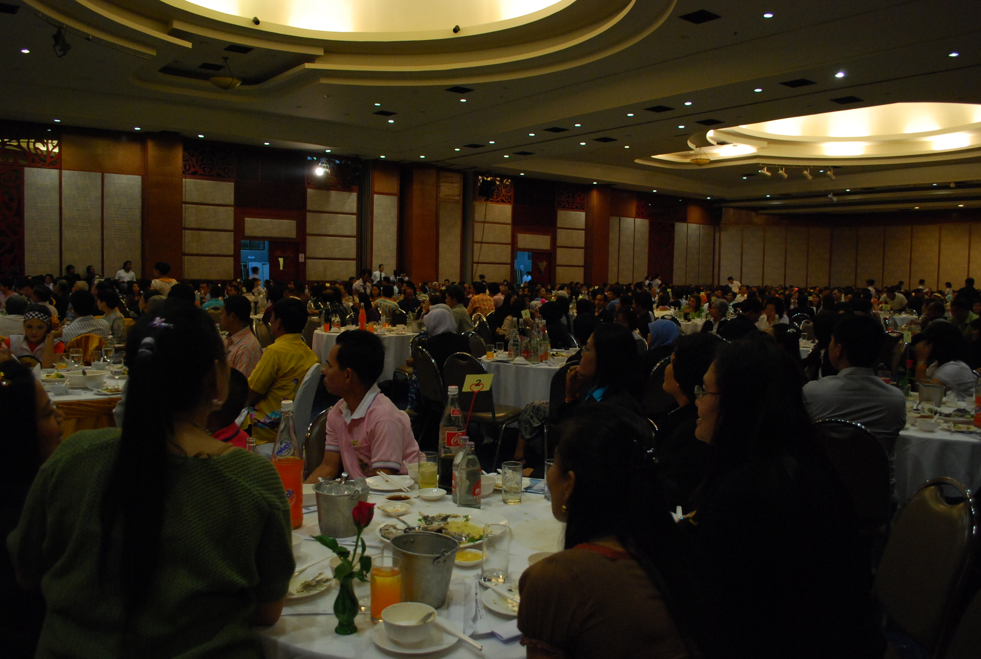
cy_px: 330
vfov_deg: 48.1
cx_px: 490
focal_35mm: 27
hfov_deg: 67.3
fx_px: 737
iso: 800
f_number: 3.5
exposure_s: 1/15
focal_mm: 18
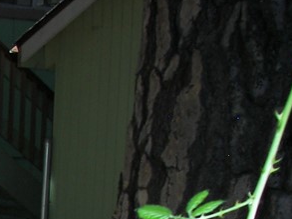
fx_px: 1062
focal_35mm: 126
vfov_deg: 11.0
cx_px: -206
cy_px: 378
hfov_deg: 14.1
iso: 50
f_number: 2.8
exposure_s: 1/320
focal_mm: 6
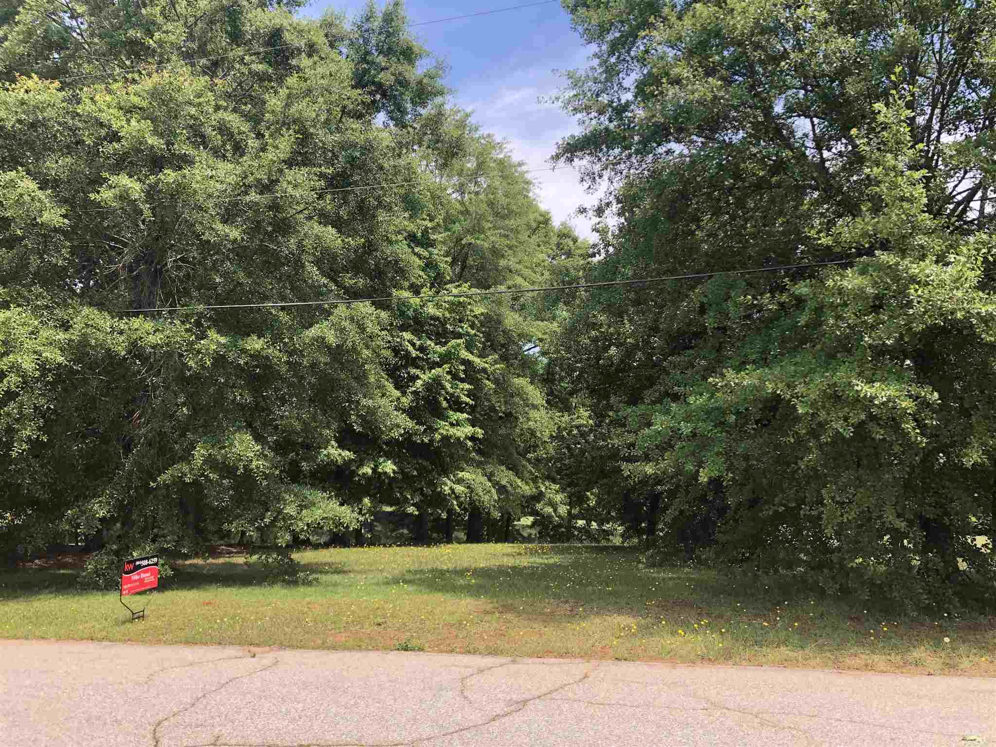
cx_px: 498
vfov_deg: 49.7
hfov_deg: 63.4
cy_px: 374
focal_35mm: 28
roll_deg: +0.0
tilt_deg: +5.4
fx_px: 806
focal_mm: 3.99
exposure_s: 1/398
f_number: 1.8
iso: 20
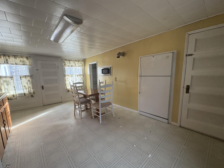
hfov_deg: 98.2
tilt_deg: -9.6
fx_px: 97
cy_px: 89
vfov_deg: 81.6
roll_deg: +1.4
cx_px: 114
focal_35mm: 15
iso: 320
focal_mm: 2.22
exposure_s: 1/60
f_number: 2.2
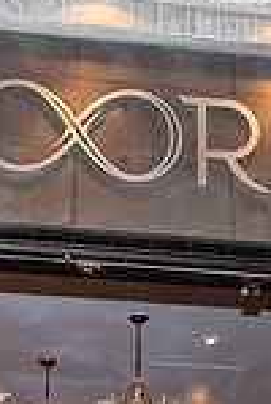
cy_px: 593
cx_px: 219
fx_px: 1270
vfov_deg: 16.6
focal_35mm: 113
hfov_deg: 12.1
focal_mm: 24
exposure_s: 1/160
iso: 1600
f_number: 4
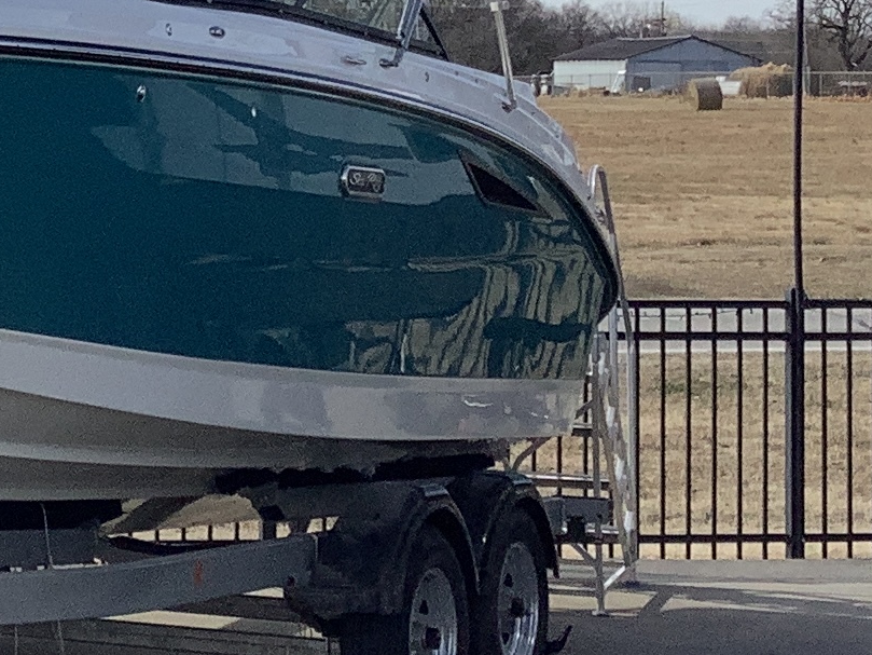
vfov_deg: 11.7
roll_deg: -0.3
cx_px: -168
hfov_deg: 15.2
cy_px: 17
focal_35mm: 125
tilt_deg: +1.4
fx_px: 3149
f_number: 2.4
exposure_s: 1/1631
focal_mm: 3.3
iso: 25
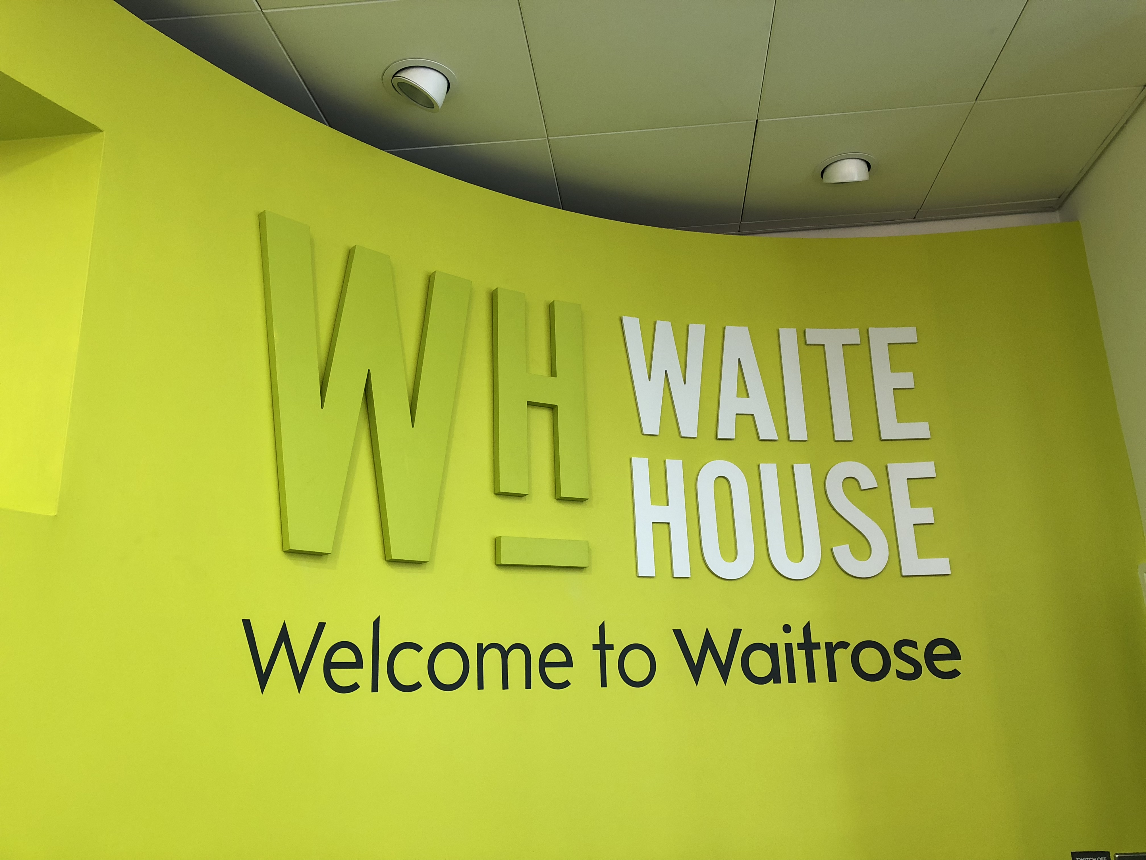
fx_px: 927
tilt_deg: +15.7
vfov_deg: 49.7
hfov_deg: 63.4
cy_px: 430
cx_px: 573
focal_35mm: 28
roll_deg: +1.2
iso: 40
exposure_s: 1/20
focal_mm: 4
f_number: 1.8
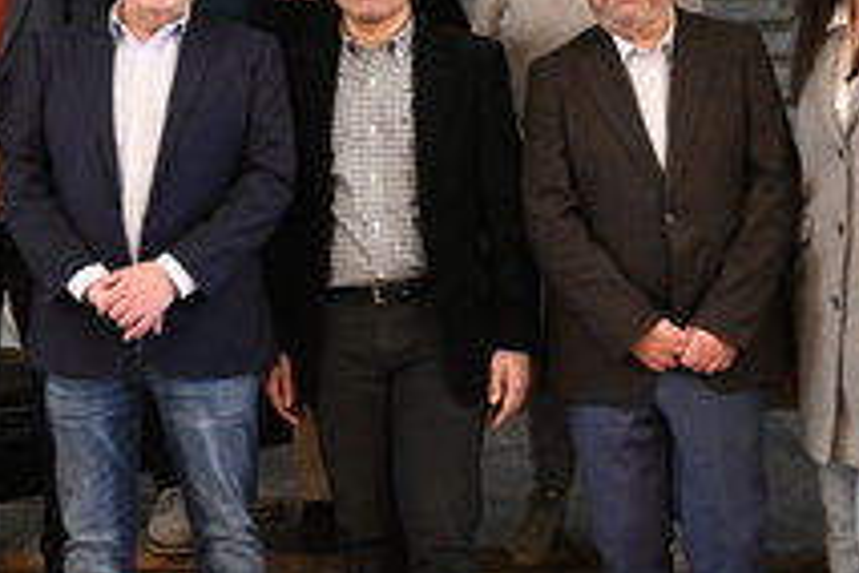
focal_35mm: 70
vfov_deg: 19.6
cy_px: 248
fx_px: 1659
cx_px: 331
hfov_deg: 28.9
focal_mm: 21.5
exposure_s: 1/60
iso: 4500
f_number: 4
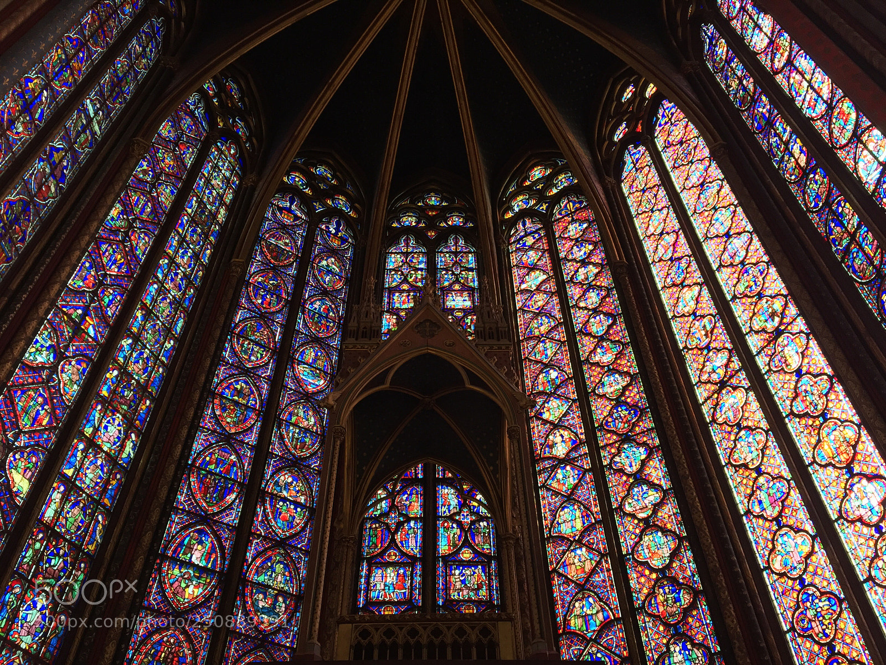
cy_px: 332
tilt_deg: +49.0
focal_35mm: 29
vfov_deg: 48.2
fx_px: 742
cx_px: 443
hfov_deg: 61.7
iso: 80
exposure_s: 1/33
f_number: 2.2
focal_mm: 4.15
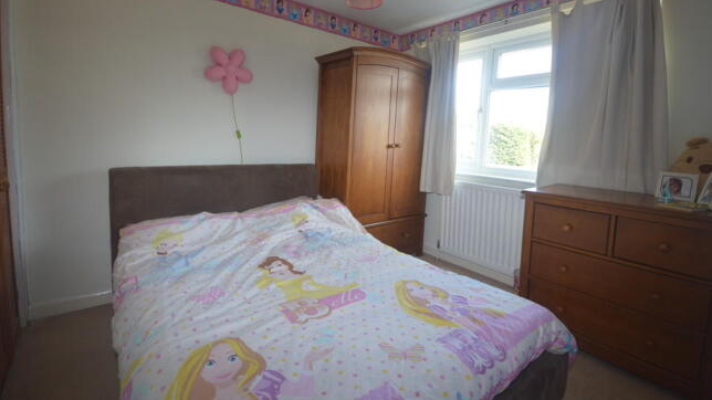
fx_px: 302
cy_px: 169
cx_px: 354
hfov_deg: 99.4
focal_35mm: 16
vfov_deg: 66.7
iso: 400
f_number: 4
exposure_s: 1/80
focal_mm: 10
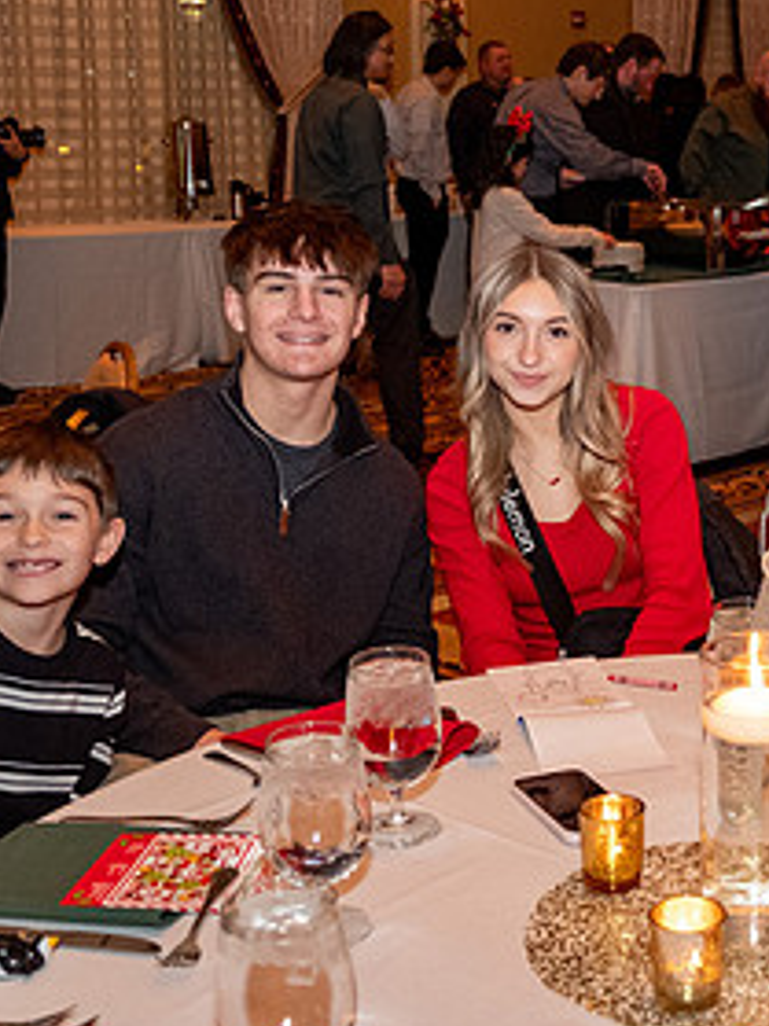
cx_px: 740
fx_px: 1601
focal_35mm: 54
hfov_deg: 25.9
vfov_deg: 35.5
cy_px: 465
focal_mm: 18
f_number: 2.8
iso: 2500
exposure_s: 1/125
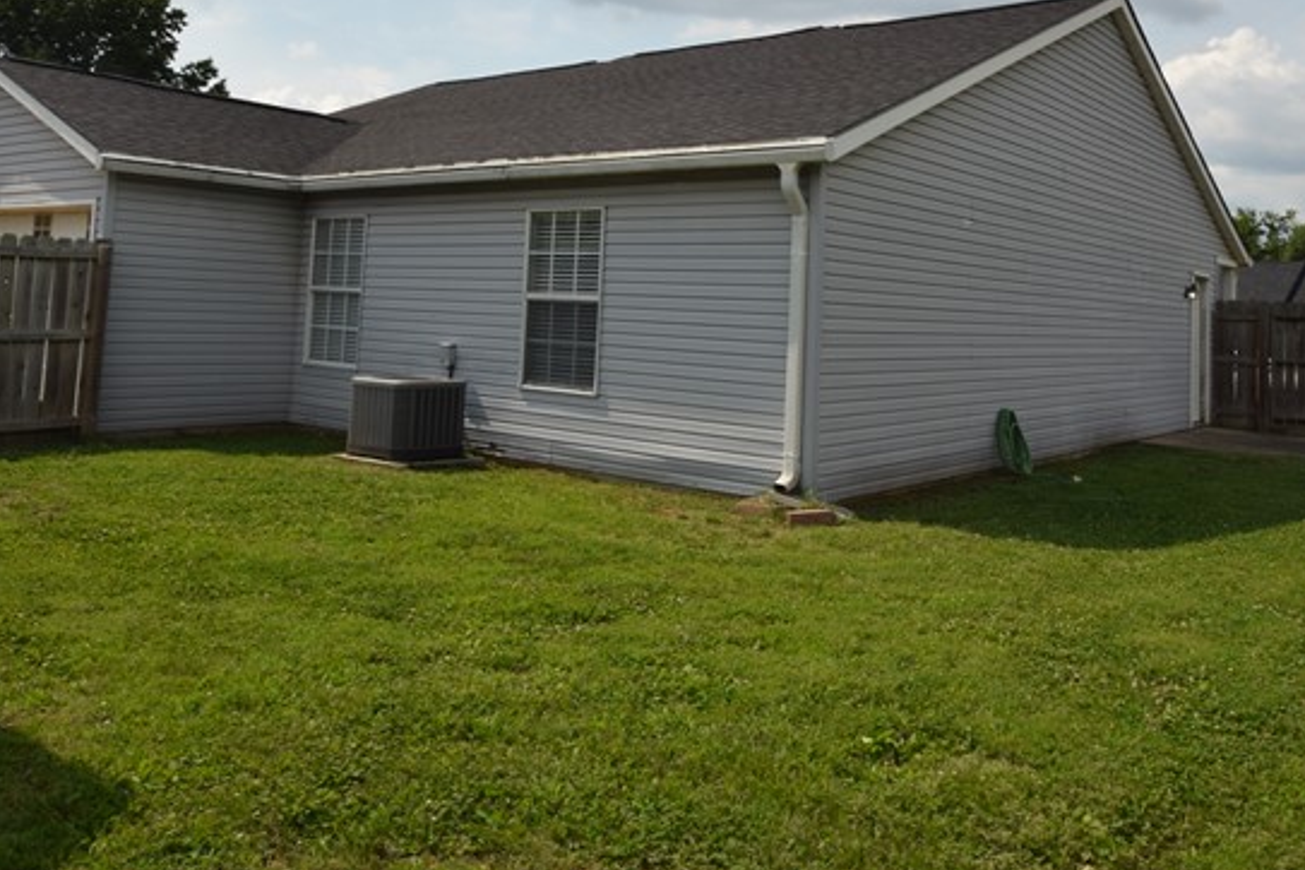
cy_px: 161
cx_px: 683
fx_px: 1087
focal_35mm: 30
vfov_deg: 41.5
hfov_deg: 61.9
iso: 100
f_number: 13
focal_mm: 10
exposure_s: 1/200
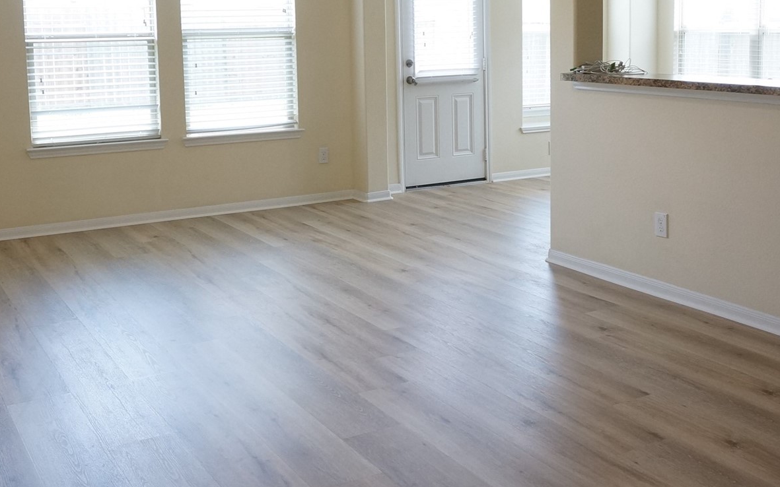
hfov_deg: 44.3
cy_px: 133
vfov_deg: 28.2
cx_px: 414
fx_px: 957
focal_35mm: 45
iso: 640
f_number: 6.3
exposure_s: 1/60
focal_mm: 16
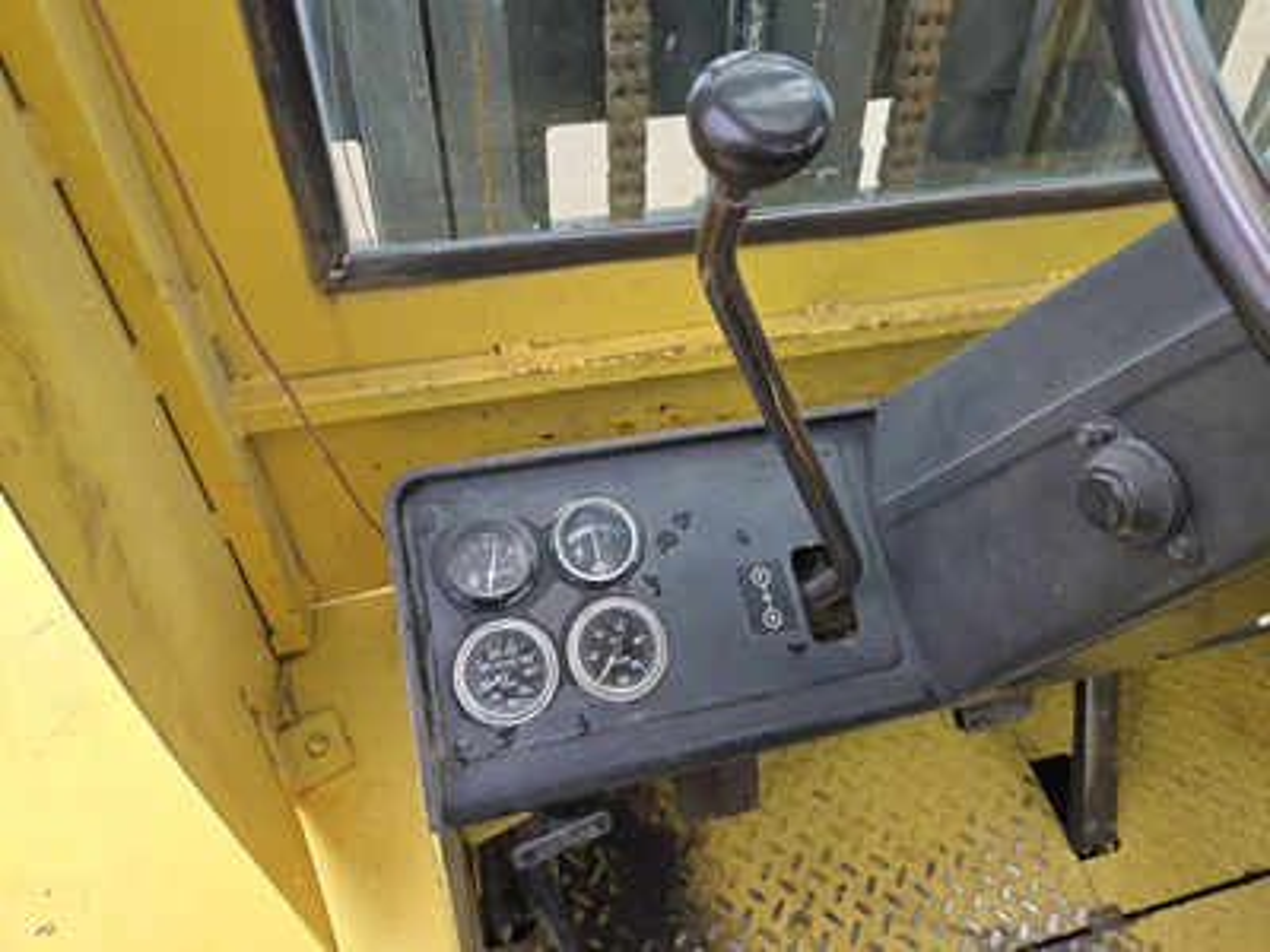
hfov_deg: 73.9
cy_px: 476
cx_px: 635
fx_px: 844
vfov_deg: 58.9
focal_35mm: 23
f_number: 1.8
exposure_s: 1/501
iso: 25
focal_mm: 5.4
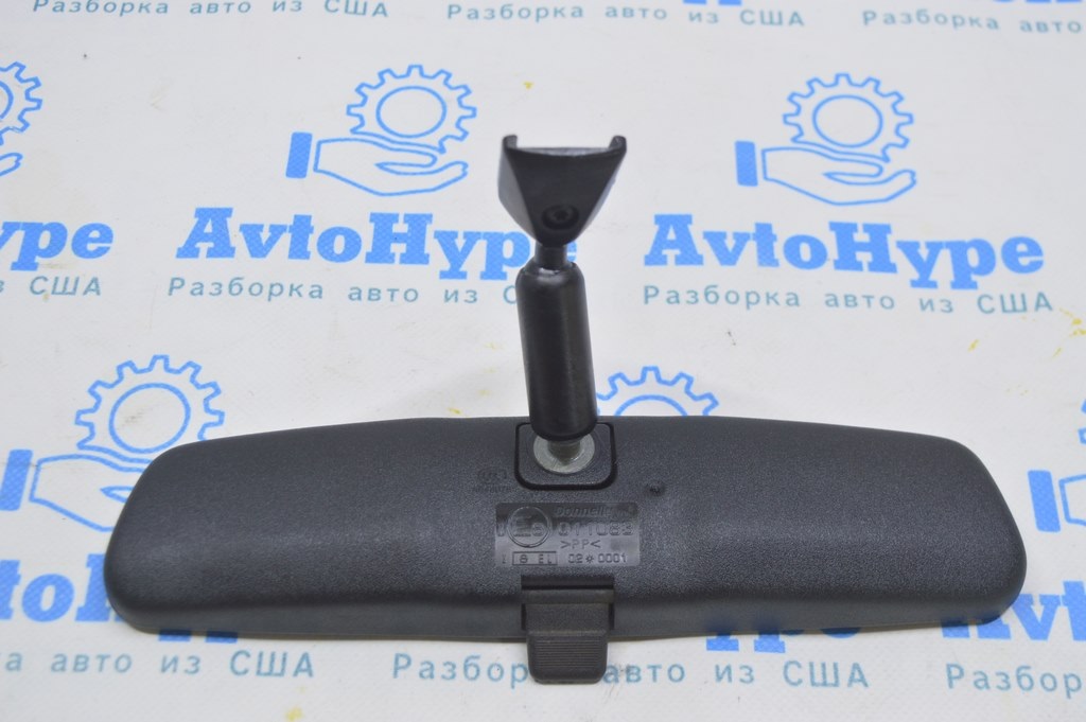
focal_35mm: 51
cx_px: 543
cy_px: 361
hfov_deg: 38.9
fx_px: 1537
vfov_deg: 26.4
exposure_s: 1/20
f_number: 5.6
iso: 400
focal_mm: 34
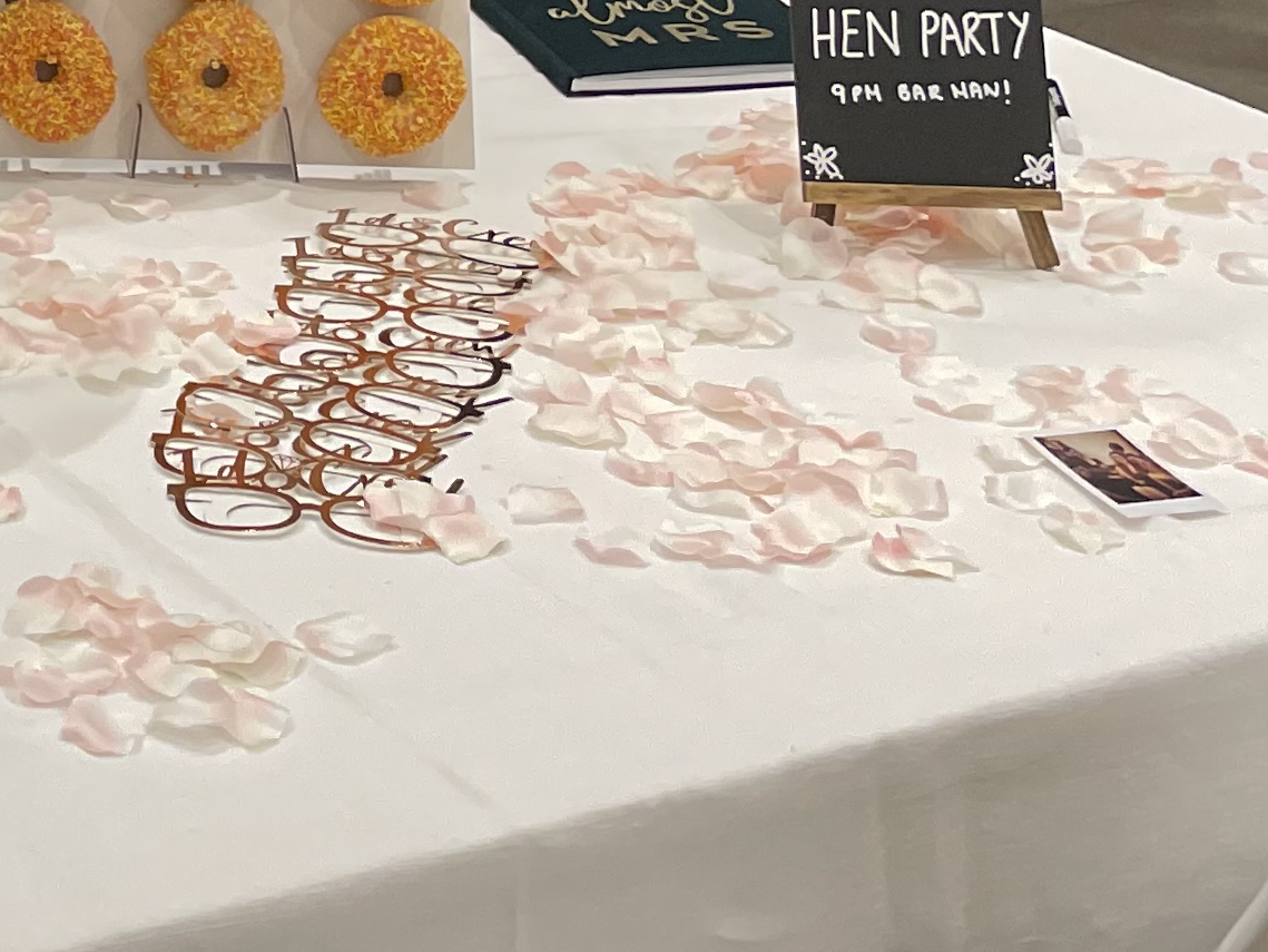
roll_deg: +0.6
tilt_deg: -6.5
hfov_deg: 19.5
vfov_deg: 14.4
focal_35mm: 92
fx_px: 3371
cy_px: -679
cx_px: -431
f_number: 1.6
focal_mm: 4.2
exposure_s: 1/50
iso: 160
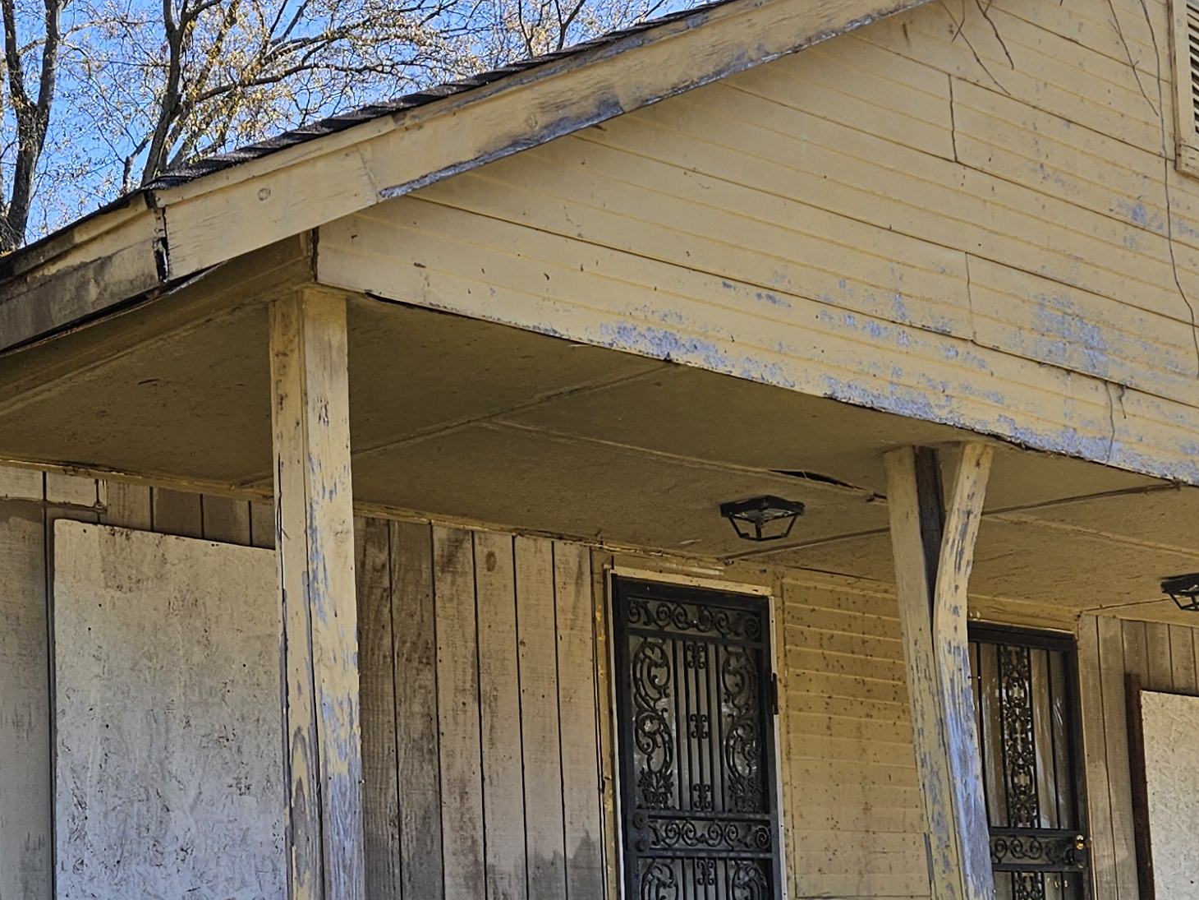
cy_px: 667
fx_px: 2182
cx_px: 354
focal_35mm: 63
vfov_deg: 23.1
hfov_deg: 30.4
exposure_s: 1/970
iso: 25
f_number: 1.8
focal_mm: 5.4
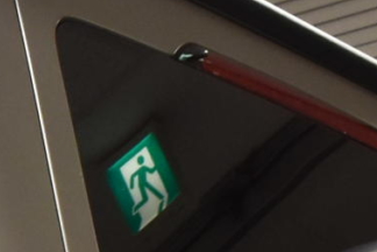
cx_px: -492
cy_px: 827
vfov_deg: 4.9
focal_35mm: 261
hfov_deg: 7.4
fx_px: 2733
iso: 720
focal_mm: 22
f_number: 8
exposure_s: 1/30
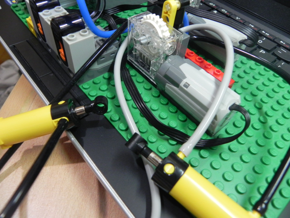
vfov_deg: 53.1
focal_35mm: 26
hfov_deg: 67.3
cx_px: 145
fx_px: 218
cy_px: 109
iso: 400
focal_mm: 4.6
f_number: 2.8
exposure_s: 1/16.2
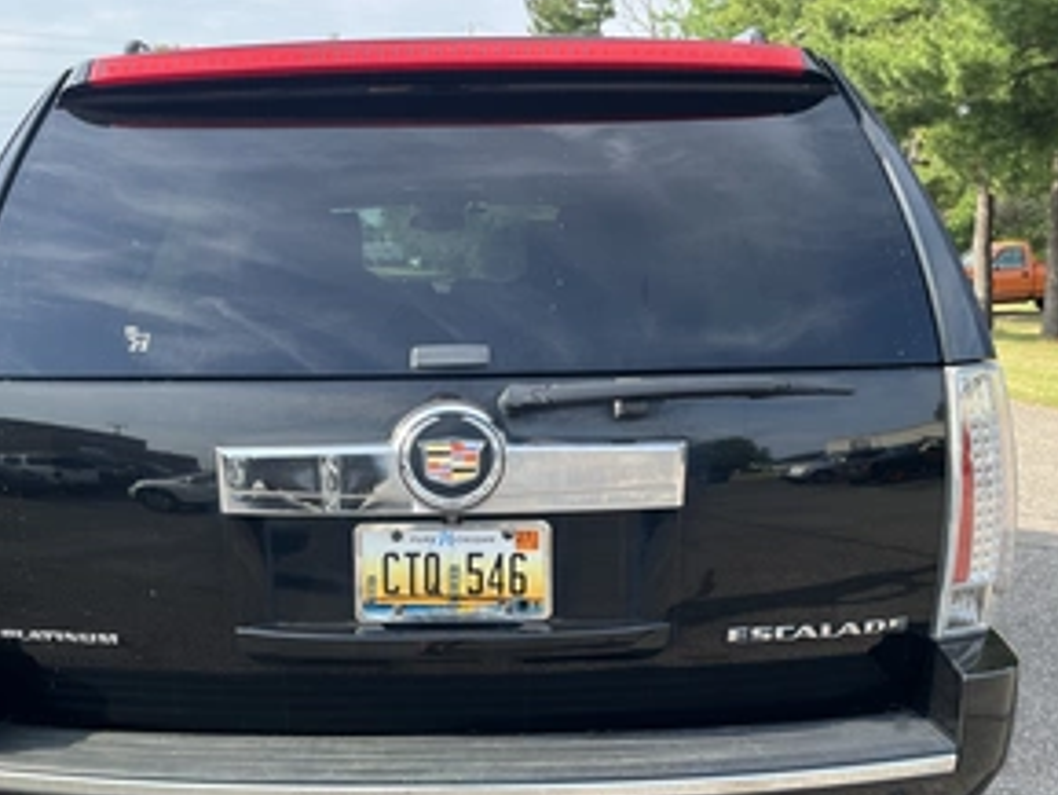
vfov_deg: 39.3
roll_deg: +1.2
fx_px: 1101
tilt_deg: -11.9
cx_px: 436
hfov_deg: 51.1
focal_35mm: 36
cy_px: 517
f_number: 1.6
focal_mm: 5.1
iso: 50
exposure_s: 1/676
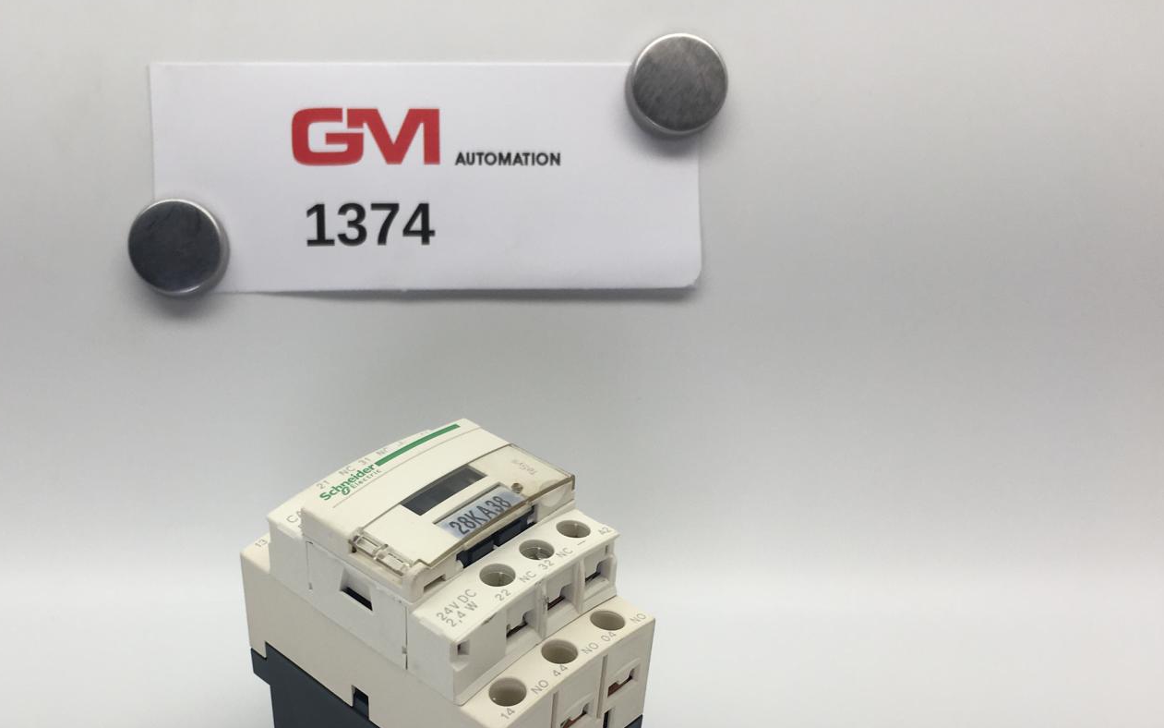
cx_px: 431
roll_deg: -2.0
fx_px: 1237
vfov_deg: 32.2
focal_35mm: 39
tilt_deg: -35.1
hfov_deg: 49.9
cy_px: 544
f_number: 2.2
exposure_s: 1/284
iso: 25
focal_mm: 4.15
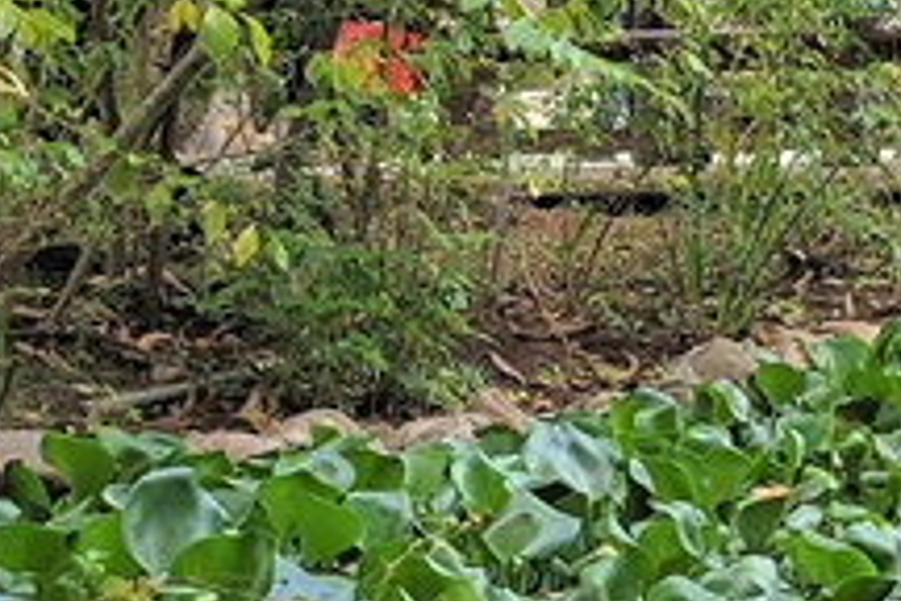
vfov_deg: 10.9
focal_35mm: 125
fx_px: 3128
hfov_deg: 14.0
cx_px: 1760
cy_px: 38
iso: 50
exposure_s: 1/119
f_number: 1.8
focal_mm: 5.4
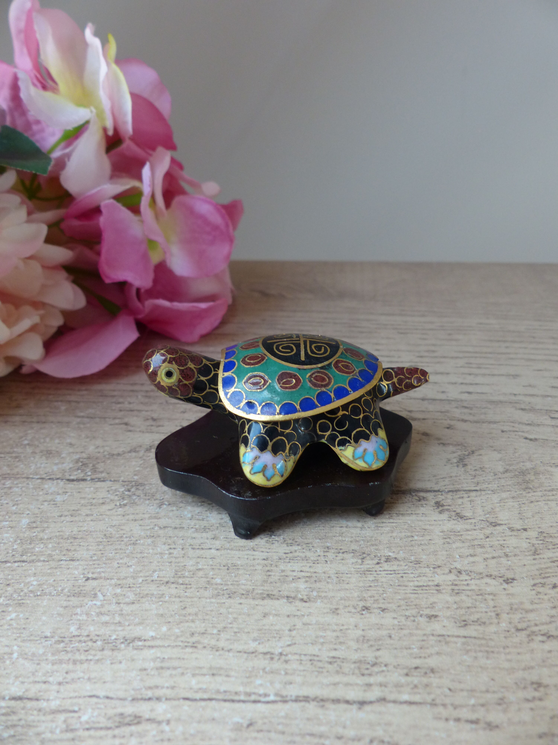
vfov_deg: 69.4
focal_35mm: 25
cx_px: 279
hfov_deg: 54.9
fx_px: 537
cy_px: 372
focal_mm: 4.5
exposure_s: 1/60
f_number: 2.8
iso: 200
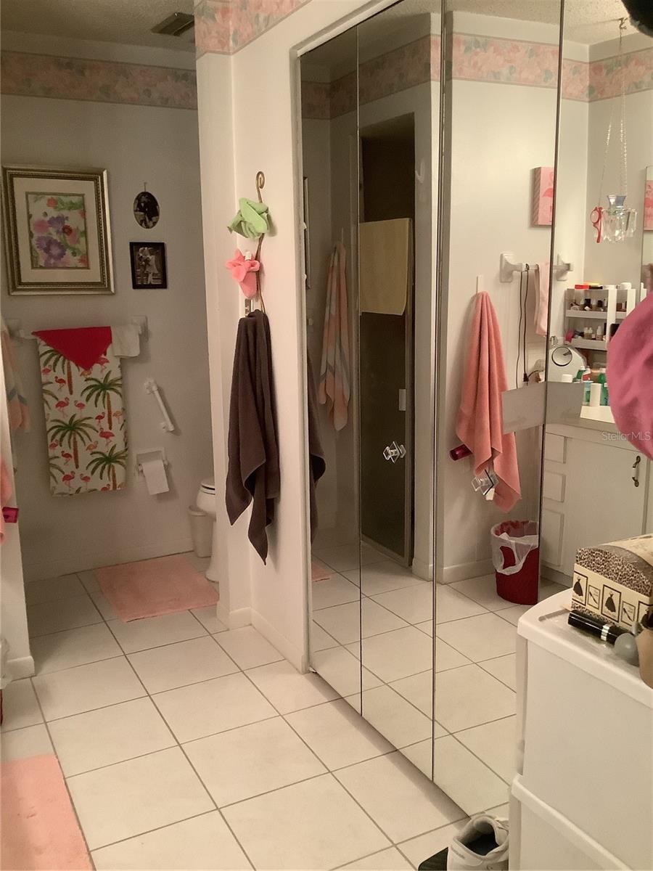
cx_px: 326
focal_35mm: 31
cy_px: 436
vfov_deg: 58.4
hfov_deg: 45.4
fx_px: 780
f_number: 2.4
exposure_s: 1/40
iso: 320
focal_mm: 3.3
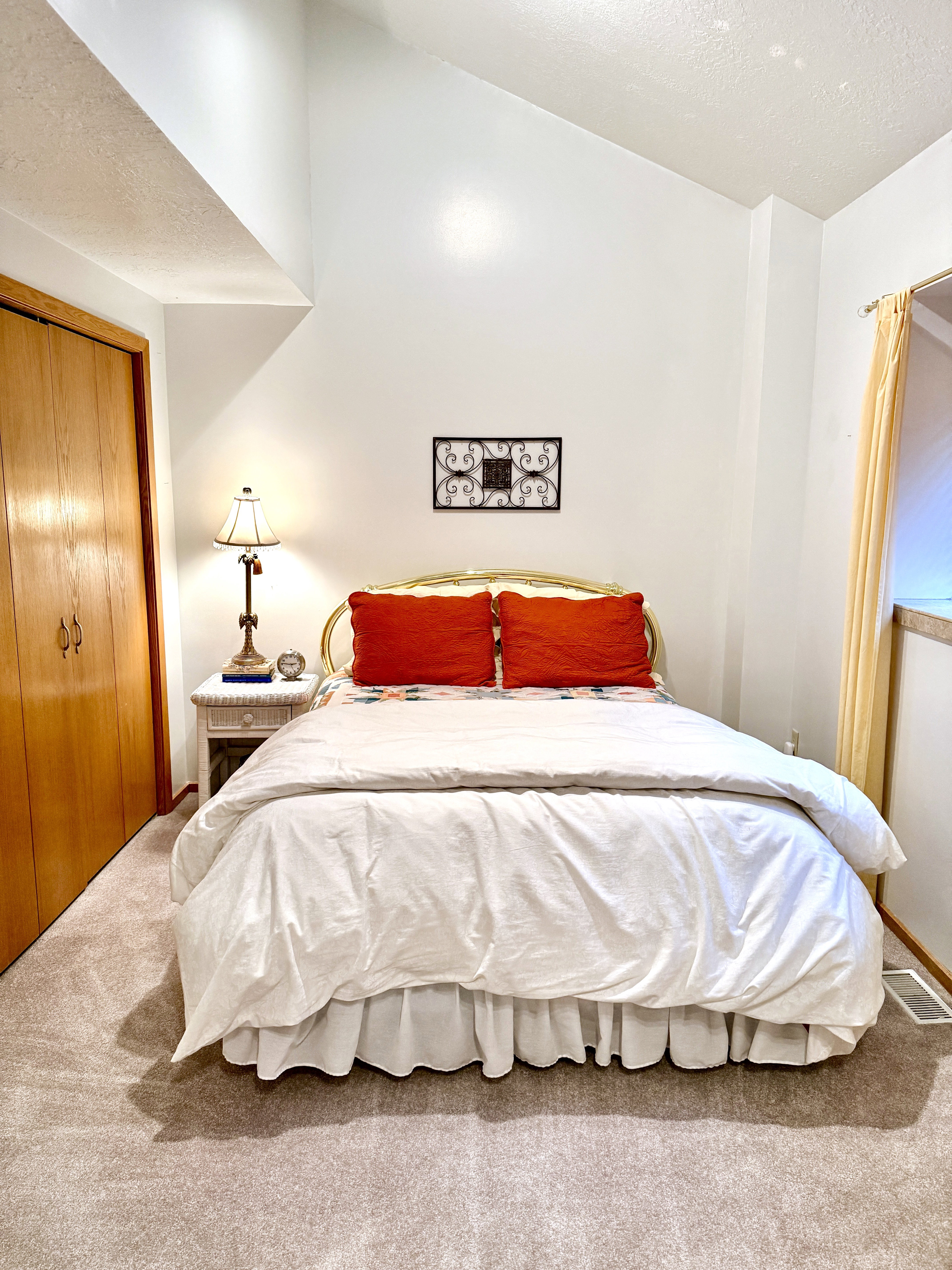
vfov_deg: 71.6
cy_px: 635
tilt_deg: -8.8
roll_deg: -0.7
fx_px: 880
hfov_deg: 56.8
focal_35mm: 24
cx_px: 476
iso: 250
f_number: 1.78
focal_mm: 6.76
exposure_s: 1/120
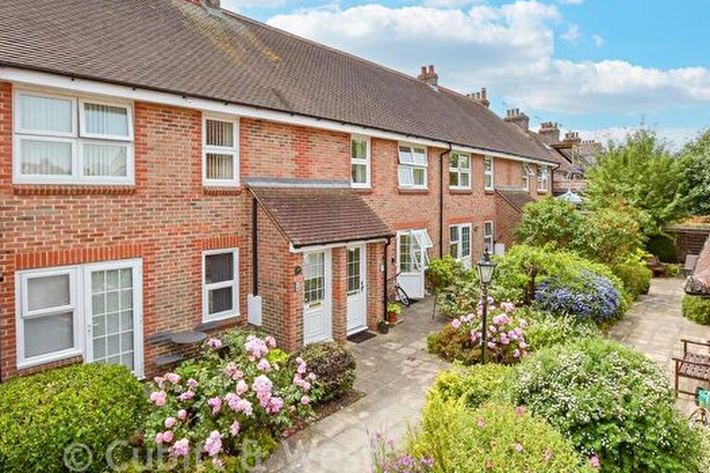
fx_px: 394
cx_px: 371
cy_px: 240
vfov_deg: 61.9
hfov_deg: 83.9
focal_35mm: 20
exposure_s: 1/1000
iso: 400
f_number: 8
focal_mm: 10
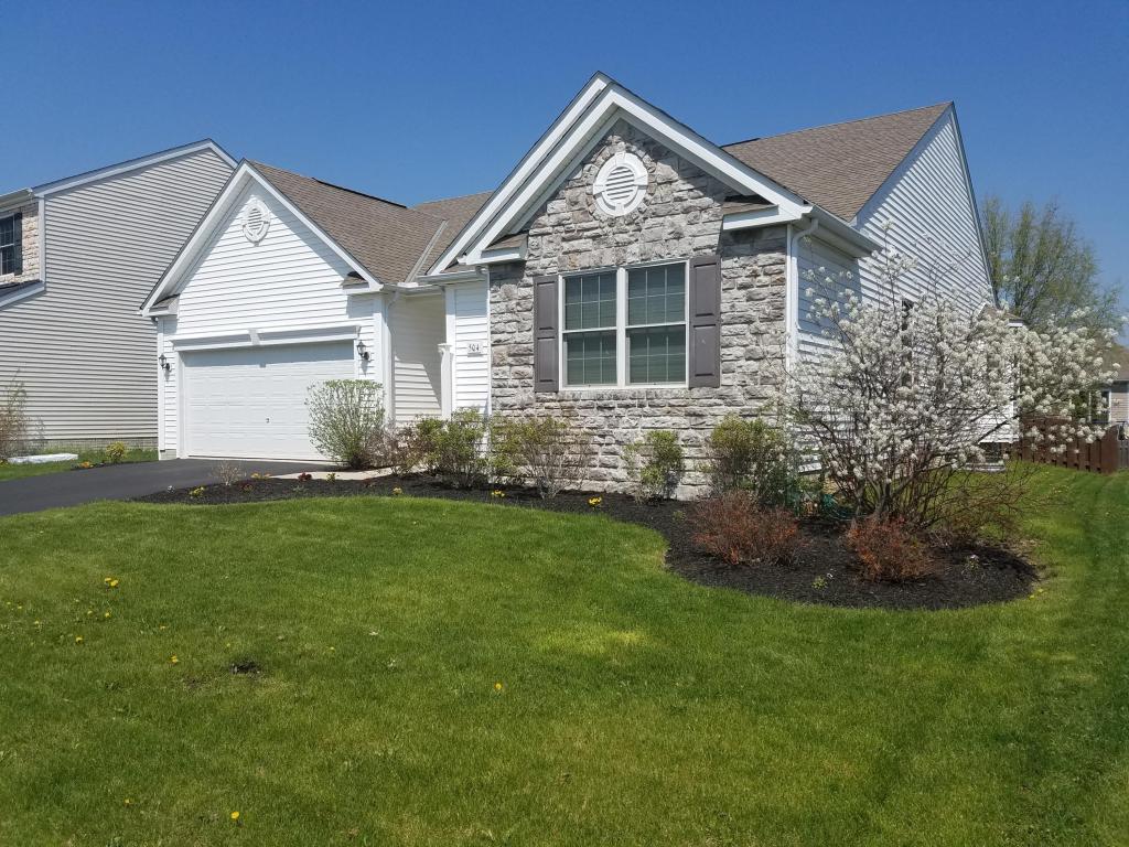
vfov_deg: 53.1
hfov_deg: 67.3
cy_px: 424
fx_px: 848
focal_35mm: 26
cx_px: 564
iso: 50
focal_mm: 4.2
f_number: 1.7
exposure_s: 1/4288
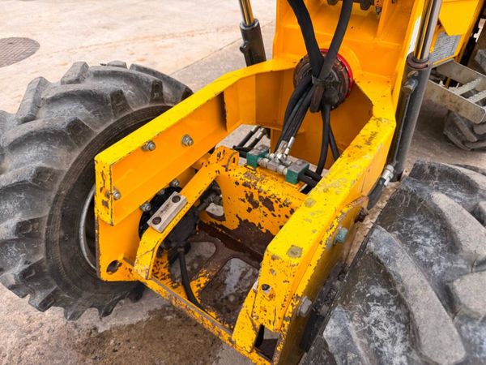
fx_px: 337
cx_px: 243
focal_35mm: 24
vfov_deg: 56.8
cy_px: 182
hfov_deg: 71.6
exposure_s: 1/1585
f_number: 1.78
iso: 80
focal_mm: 6.76
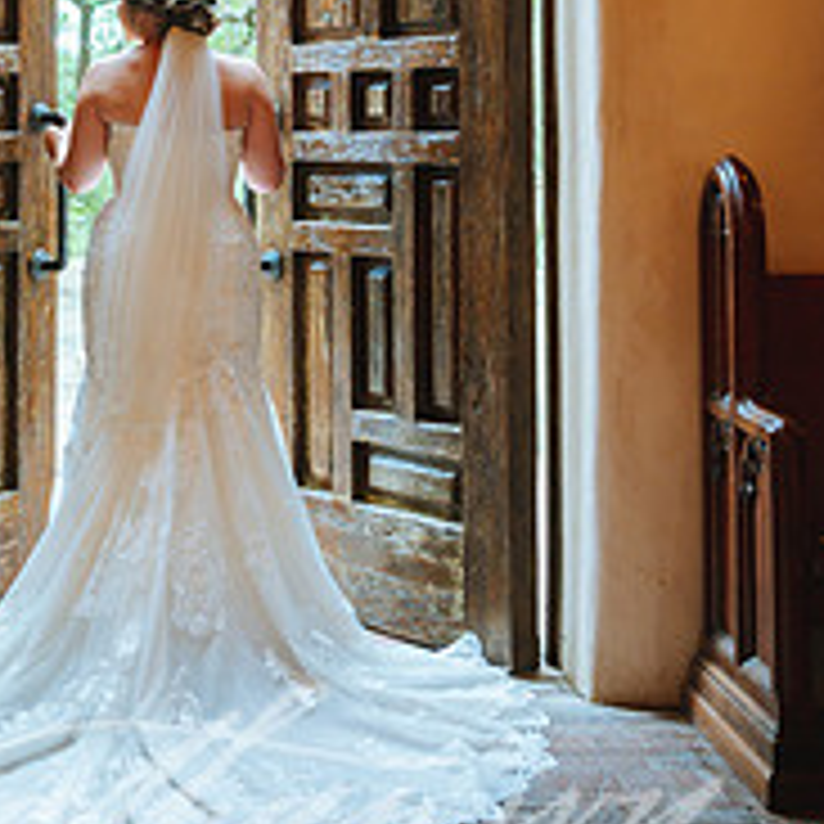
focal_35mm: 71
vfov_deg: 23.2
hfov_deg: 24.0
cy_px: -14
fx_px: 1912
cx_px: 196
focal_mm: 34
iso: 800
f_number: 2.8
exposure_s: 1/60
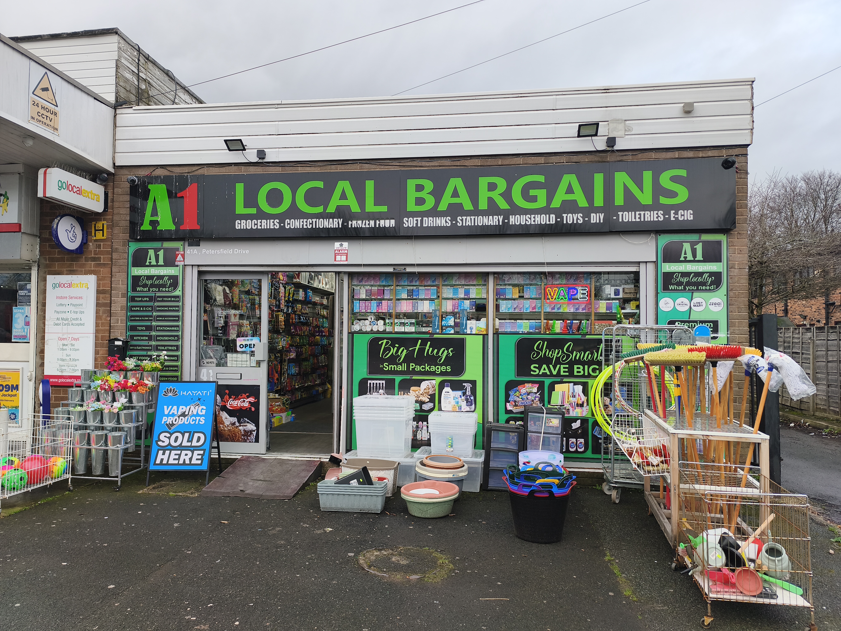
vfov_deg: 58.9
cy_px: 316
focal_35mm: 23
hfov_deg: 73.9
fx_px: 559
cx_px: 420
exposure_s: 1/287
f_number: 1.65
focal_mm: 6.14
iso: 50
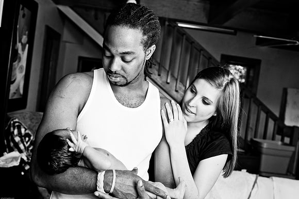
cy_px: 100
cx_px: 150
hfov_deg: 53.2
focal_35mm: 36
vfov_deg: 36.8
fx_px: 299
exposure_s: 1/80
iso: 200
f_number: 2.8
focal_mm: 24
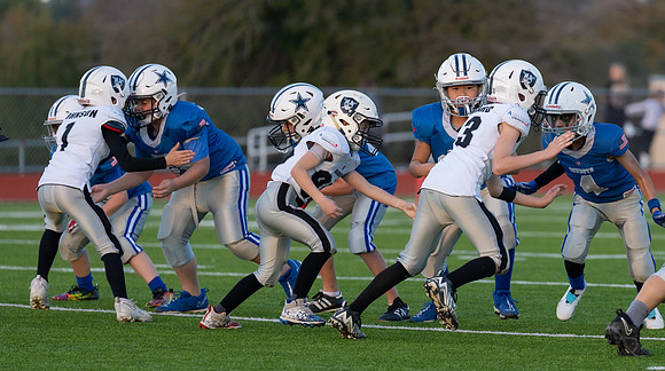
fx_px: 5940
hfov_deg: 6.4
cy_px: 206
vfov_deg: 3.6
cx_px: 516
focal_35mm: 337
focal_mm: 200
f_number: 2.8
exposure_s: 1/1250
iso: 800
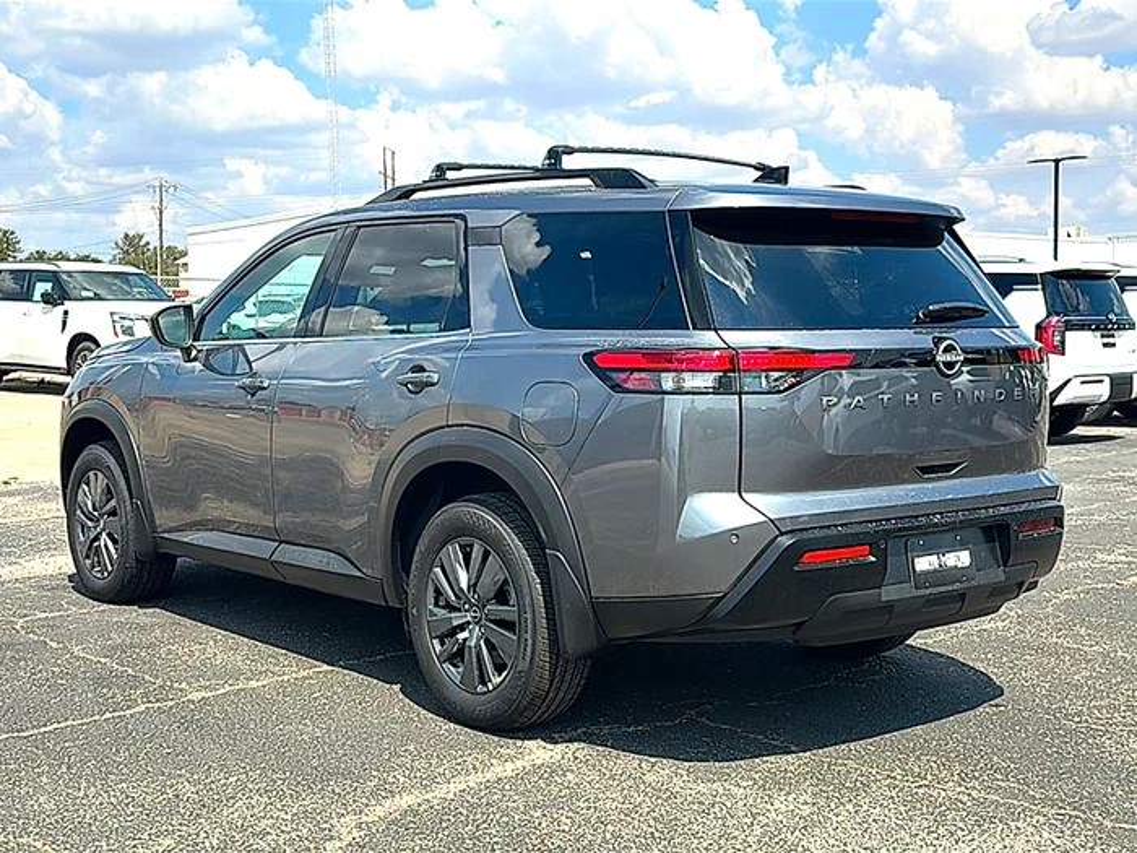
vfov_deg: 37.7
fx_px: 1248
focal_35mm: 38
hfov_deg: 49.0
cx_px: 568
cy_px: 426
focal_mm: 6.86
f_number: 1.78
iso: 80
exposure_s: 1/3891
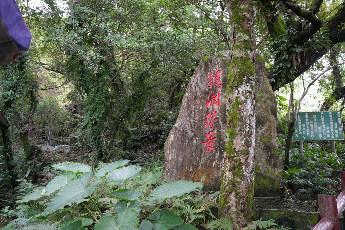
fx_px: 317
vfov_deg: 39.9
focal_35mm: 33
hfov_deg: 57.1
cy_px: 115
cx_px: 172
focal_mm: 33.1
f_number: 6.3
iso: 3200
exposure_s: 1/160
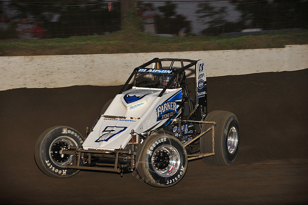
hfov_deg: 12.1
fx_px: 1454
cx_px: 154
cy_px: 102
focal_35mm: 170
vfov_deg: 8.1
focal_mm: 170
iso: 800
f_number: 7.1
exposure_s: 1/320
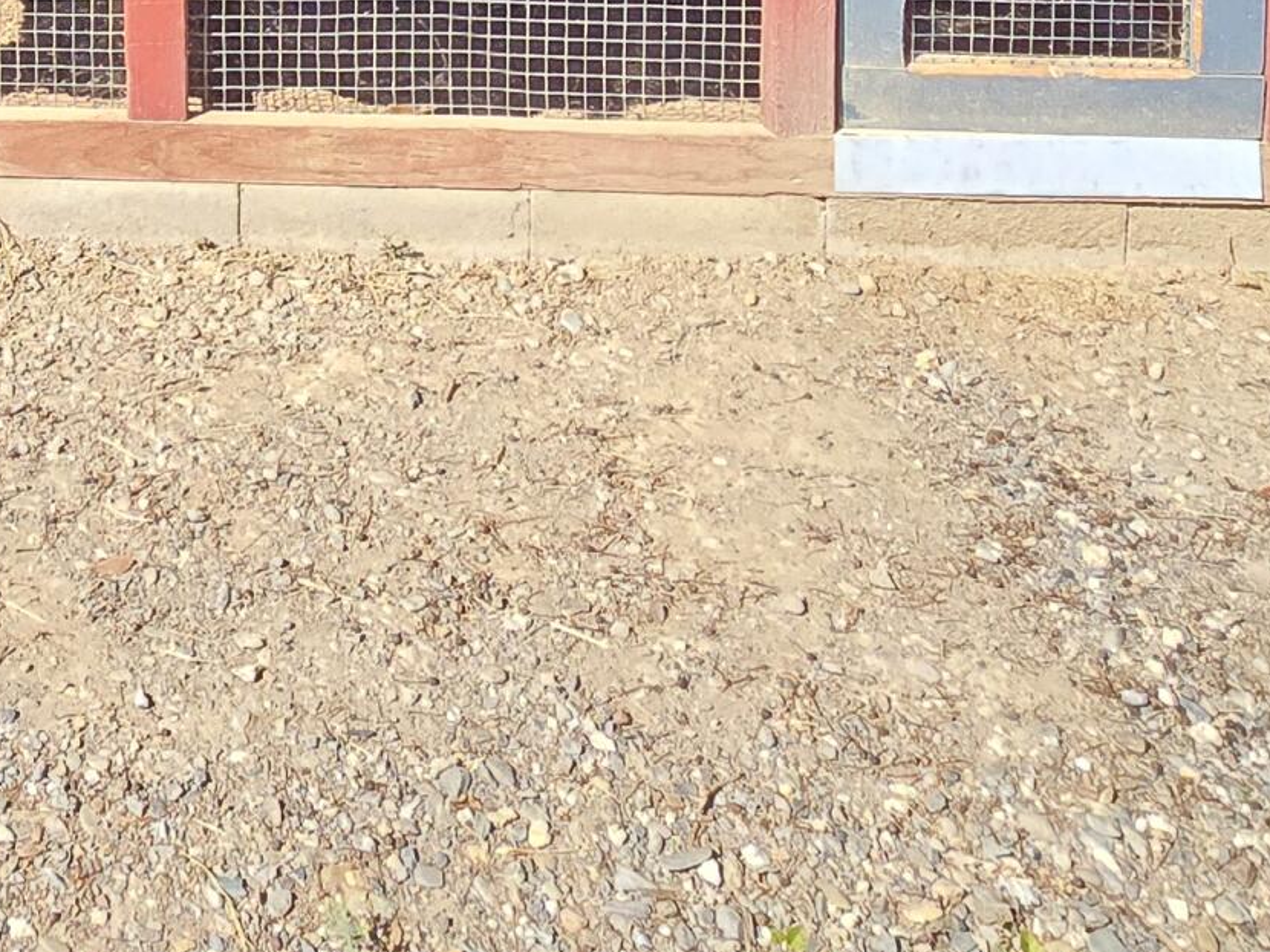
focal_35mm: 47
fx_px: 1724
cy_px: -634
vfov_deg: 22.4
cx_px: 24
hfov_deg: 36.7
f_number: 2.2
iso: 160
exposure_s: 1/2000
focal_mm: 2.2
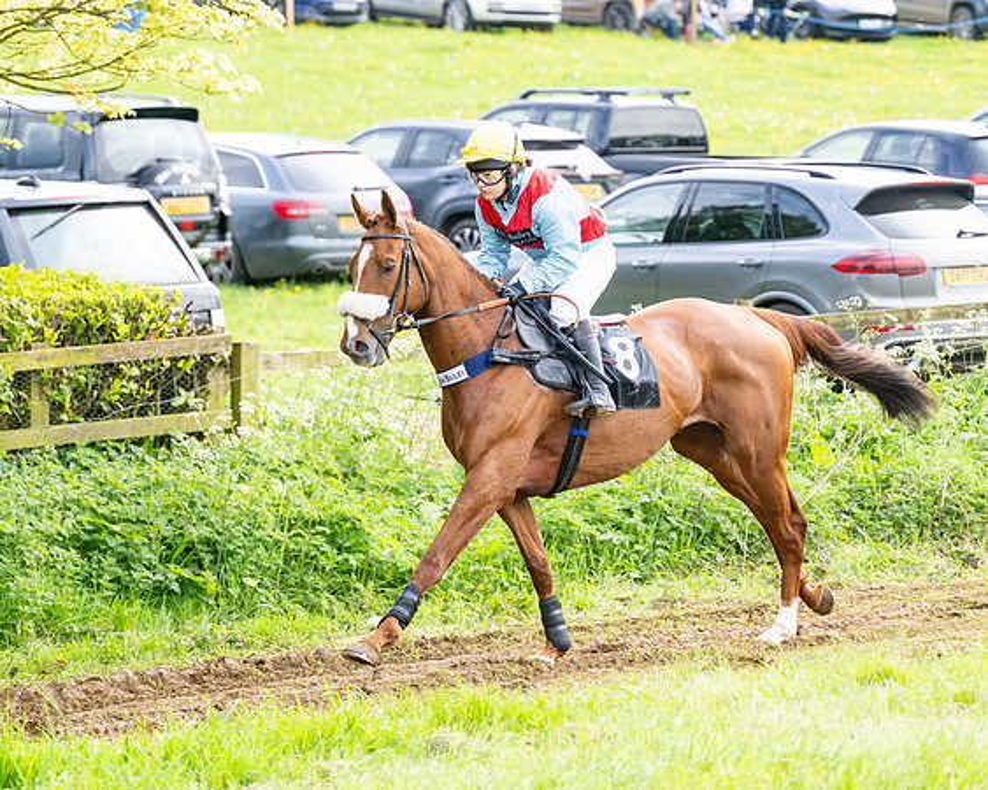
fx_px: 6319
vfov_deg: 7.2
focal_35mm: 216
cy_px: 400
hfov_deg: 8.9
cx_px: 582
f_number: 4
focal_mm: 145
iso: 400
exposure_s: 1/1250
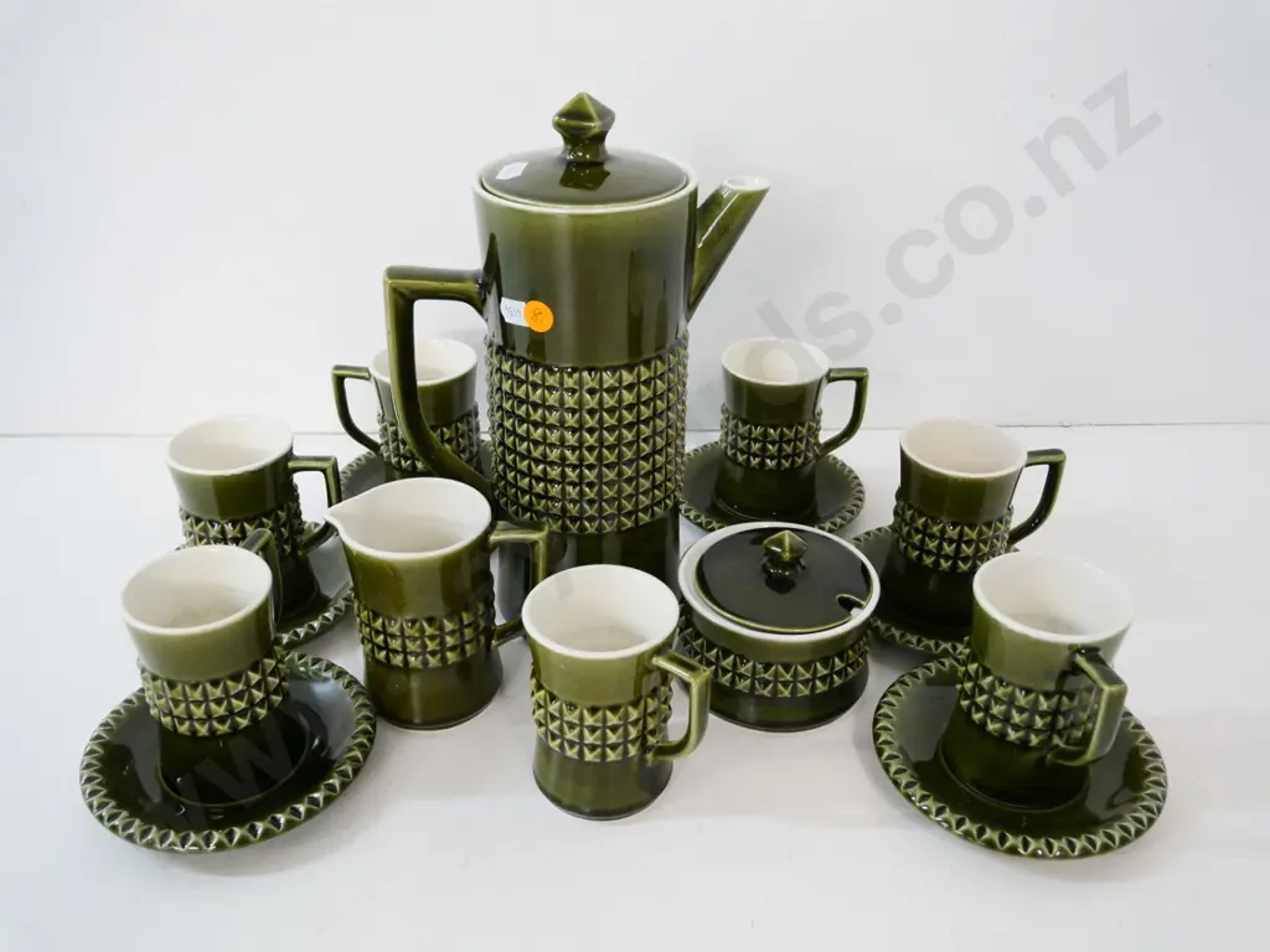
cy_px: 476
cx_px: 635
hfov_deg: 60.0
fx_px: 1101
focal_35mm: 30
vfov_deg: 46.8
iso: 3200
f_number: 4.6
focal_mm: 15
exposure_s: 1/100
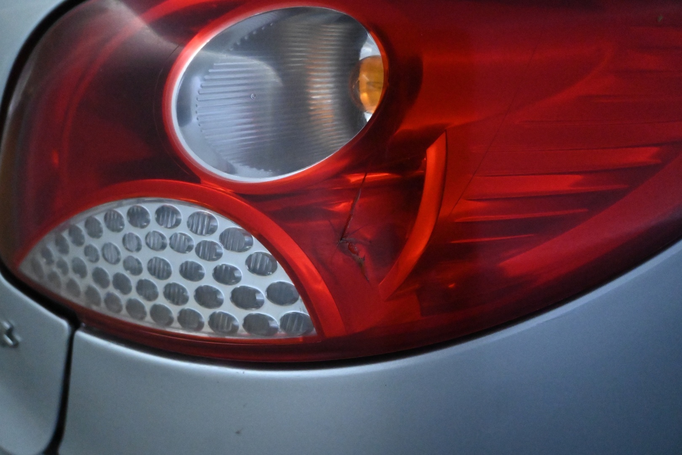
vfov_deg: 40.0
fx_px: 625
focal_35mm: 33
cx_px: 341
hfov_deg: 57.2
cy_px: 228
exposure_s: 1/1000
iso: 10000
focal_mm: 22
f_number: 4
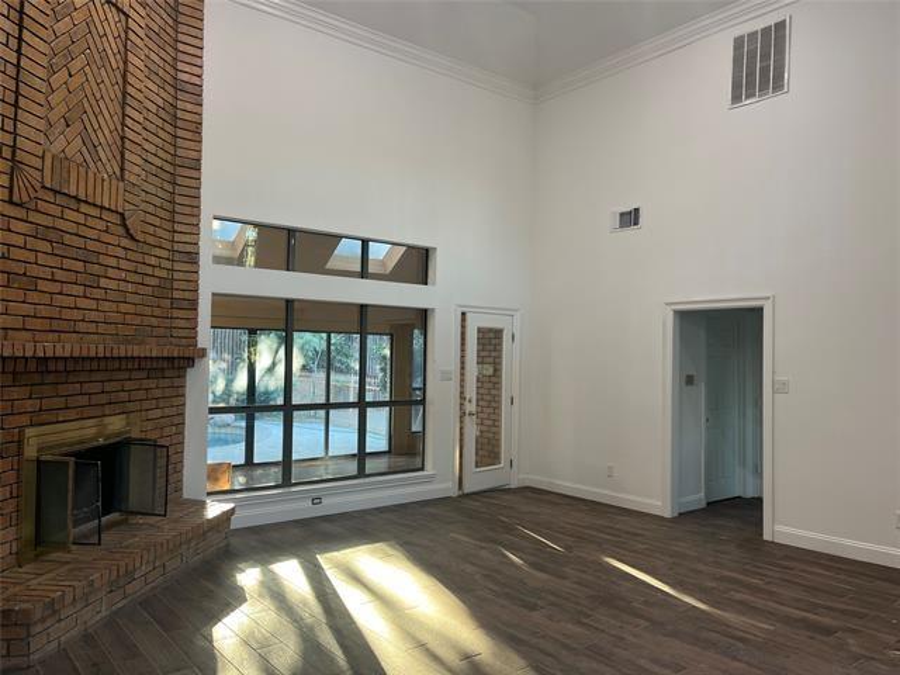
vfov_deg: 53.1
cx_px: 450
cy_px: 338
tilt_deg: +1.7
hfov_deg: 67.3
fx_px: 676
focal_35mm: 26
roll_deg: -0.8
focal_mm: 5.1
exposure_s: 1/60
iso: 64
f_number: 1.6
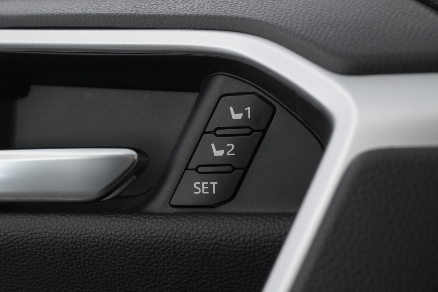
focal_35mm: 57
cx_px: 222
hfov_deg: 35.3
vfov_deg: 24.0
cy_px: 145
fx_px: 688
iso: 2500
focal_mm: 37
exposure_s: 1/80
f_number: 5.3
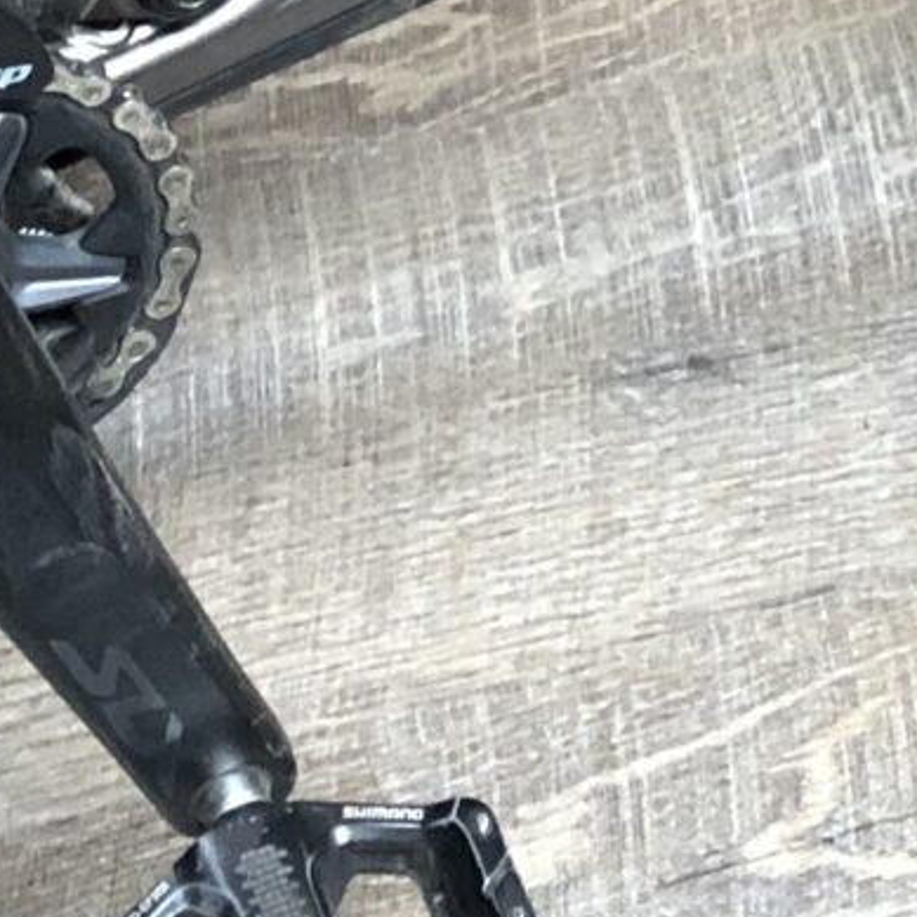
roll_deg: +0.0
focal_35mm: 163
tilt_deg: -38.2
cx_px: 191
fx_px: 4885
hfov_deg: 10.7
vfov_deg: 9.9
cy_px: -915
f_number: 1.8
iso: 100
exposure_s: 1/5
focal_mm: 3.99
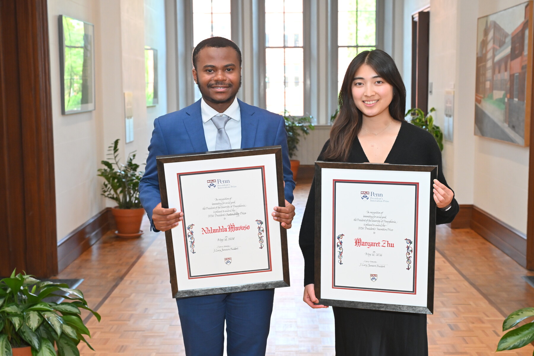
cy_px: 178
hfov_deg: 39.6
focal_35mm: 50
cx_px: 267
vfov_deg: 27.0
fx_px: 742
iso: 2500
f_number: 7.1
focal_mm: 50
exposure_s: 1/100
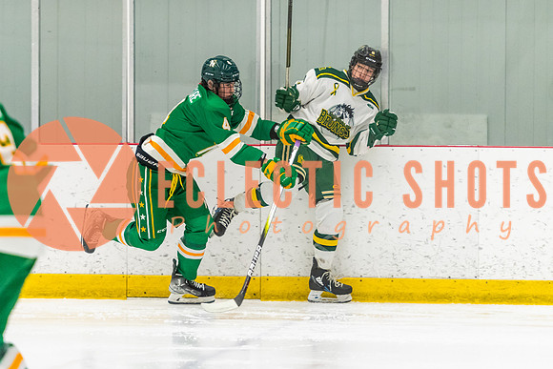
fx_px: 4039
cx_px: 219
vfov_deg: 5.2
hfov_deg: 7.8
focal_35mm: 263
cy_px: 148
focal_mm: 180
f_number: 2.8
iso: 3200
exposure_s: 1/800
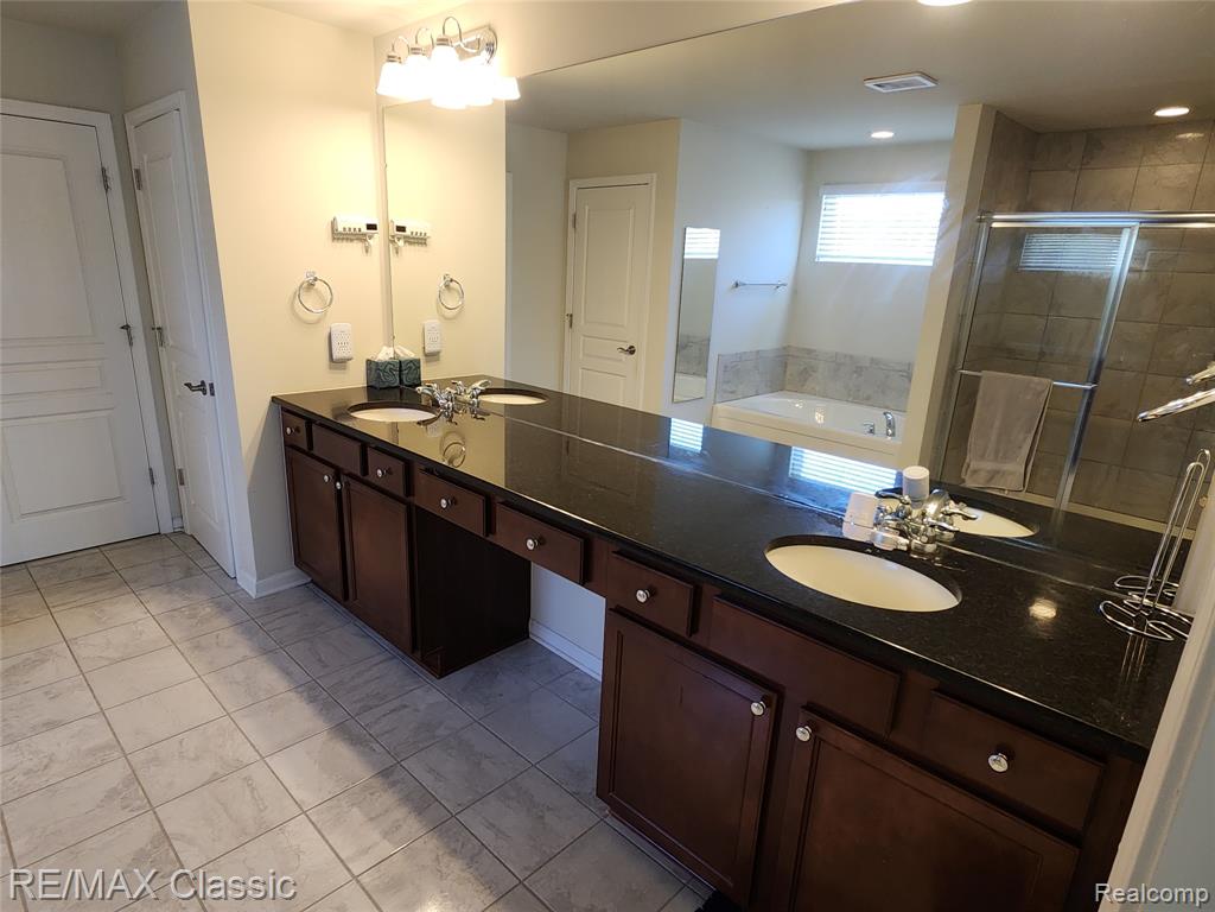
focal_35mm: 13
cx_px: 608
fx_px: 456
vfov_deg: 89.9
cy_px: 456
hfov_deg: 106.2
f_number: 2.2
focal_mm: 2.2
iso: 200
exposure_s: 1/60
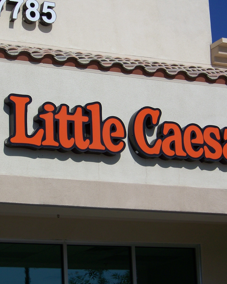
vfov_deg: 15.3
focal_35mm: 126
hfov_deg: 12.2
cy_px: 142
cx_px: 96
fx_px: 1058
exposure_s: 1/1250
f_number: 4.5
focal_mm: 16.2
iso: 64
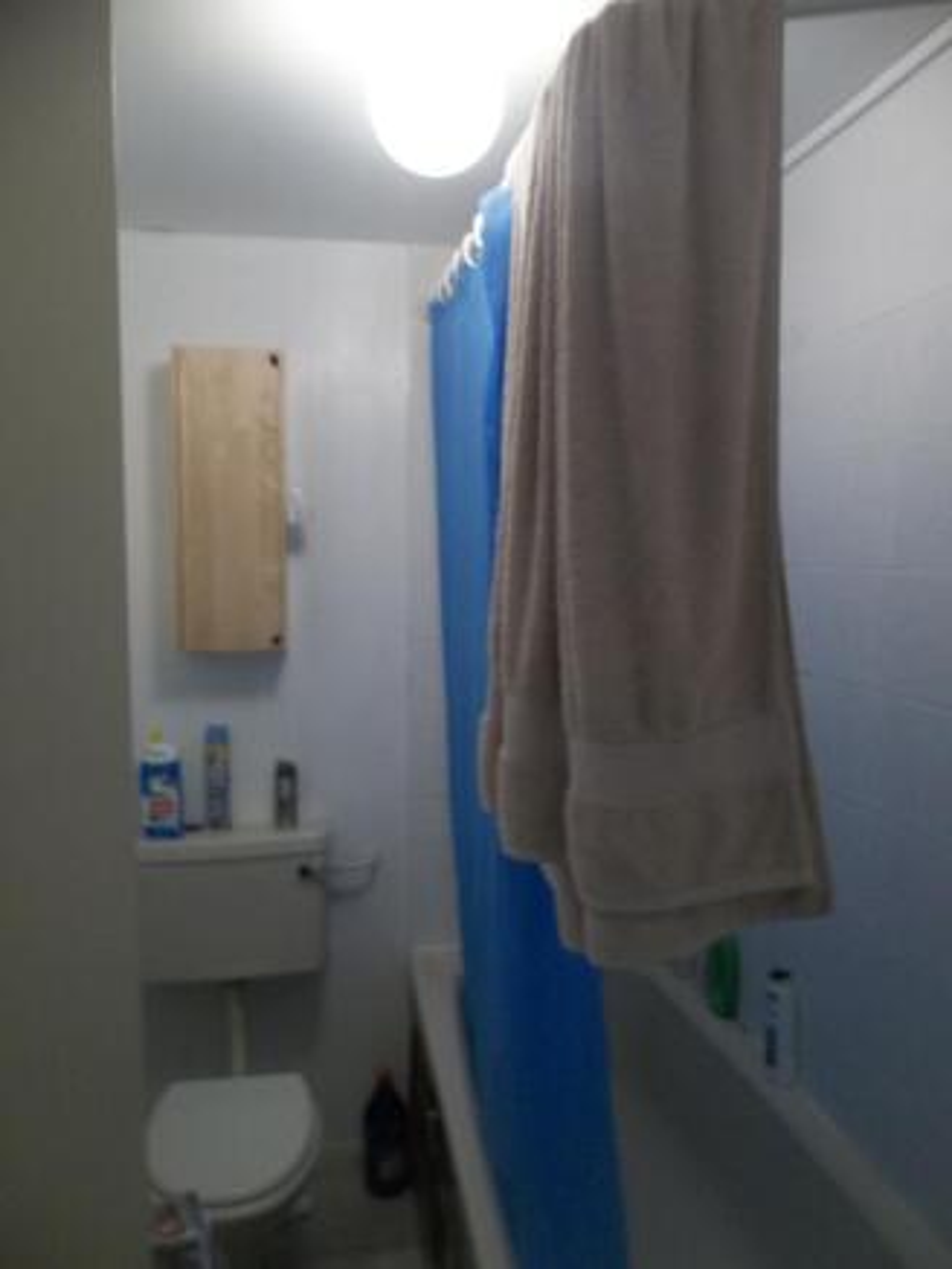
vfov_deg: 65.3
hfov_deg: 51.4
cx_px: 476
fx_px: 990
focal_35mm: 27
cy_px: 634
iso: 160
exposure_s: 1/10
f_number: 3.5
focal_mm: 4.9
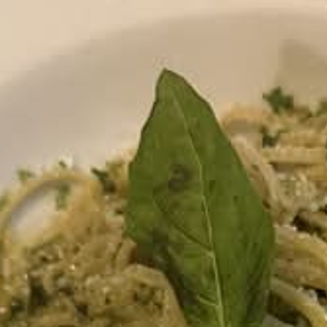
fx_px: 994
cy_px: 459
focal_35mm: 93
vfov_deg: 17.2
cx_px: 268
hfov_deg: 18.5
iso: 500
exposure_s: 1/60
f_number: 1.78
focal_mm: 6.76
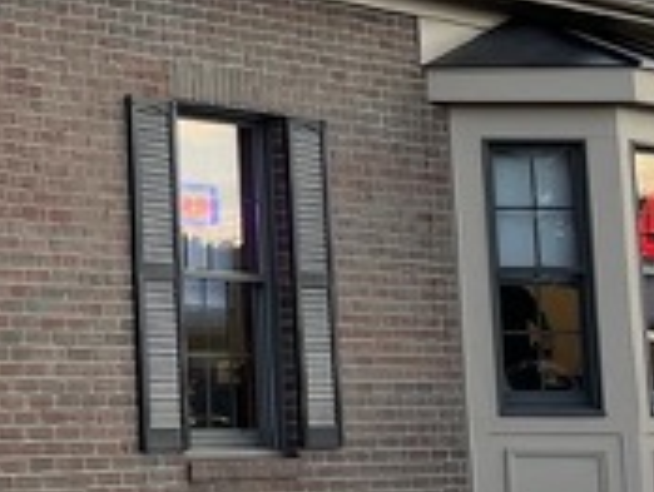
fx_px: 2895
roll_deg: -0.8
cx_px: -372
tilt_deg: +10.9
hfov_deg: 12.2
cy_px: -143
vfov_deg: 9.6
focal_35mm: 153
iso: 32
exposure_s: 1/487
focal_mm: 4.2
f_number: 1.6
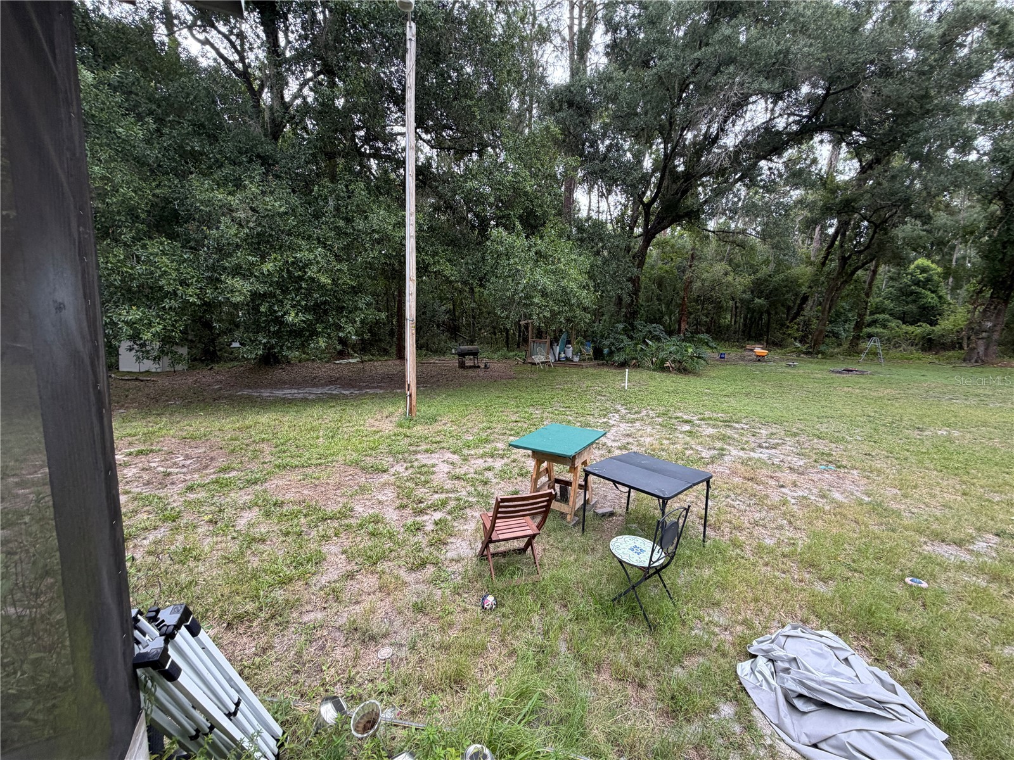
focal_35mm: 14
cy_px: 380
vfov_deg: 85.7
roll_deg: -1.3
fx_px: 410
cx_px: 507
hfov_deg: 102.1
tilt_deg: -8.0
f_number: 2.2
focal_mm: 2.22
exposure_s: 1/121
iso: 125
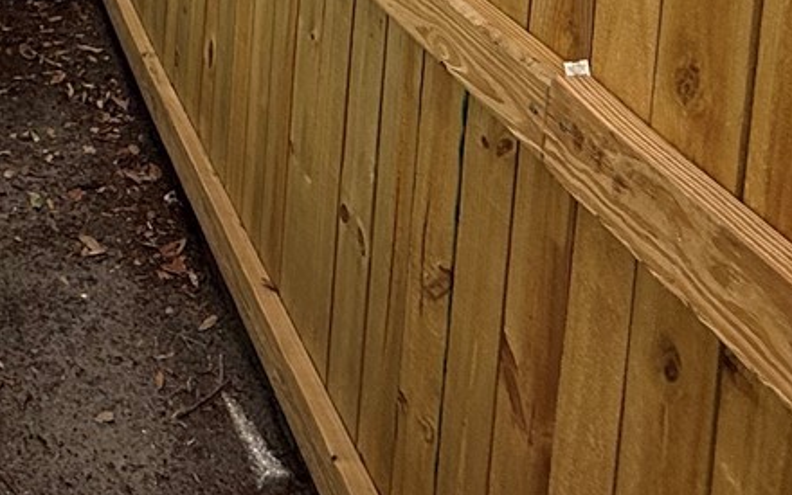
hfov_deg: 32.7
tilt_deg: -2.5
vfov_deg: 18.9
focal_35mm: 54
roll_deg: -2.9
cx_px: -90
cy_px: -378
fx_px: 1166
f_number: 2.2
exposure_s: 1/347
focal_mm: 2.22
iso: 50
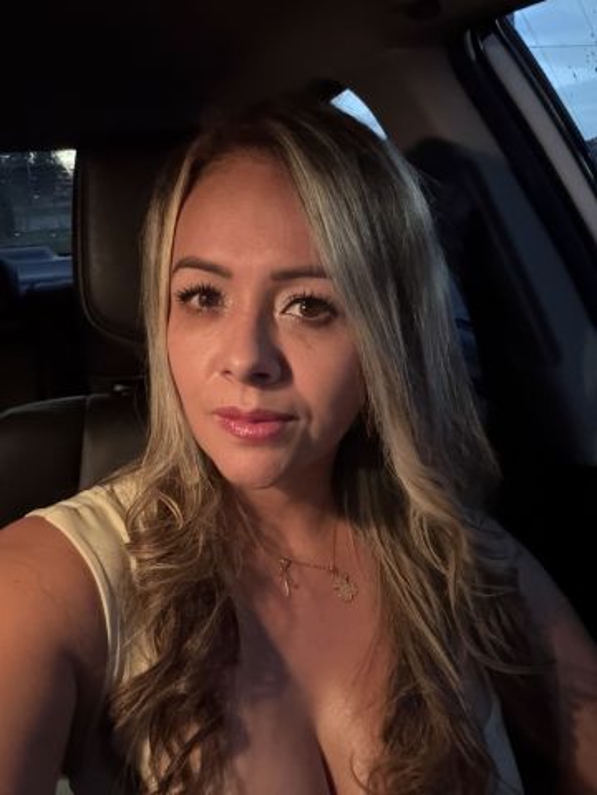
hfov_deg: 46.8
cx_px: 298
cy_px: 398
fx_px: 690
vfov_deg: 60.0
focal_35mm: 30
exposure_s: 1/15
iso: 1250
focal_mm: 2.71
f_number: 1.9
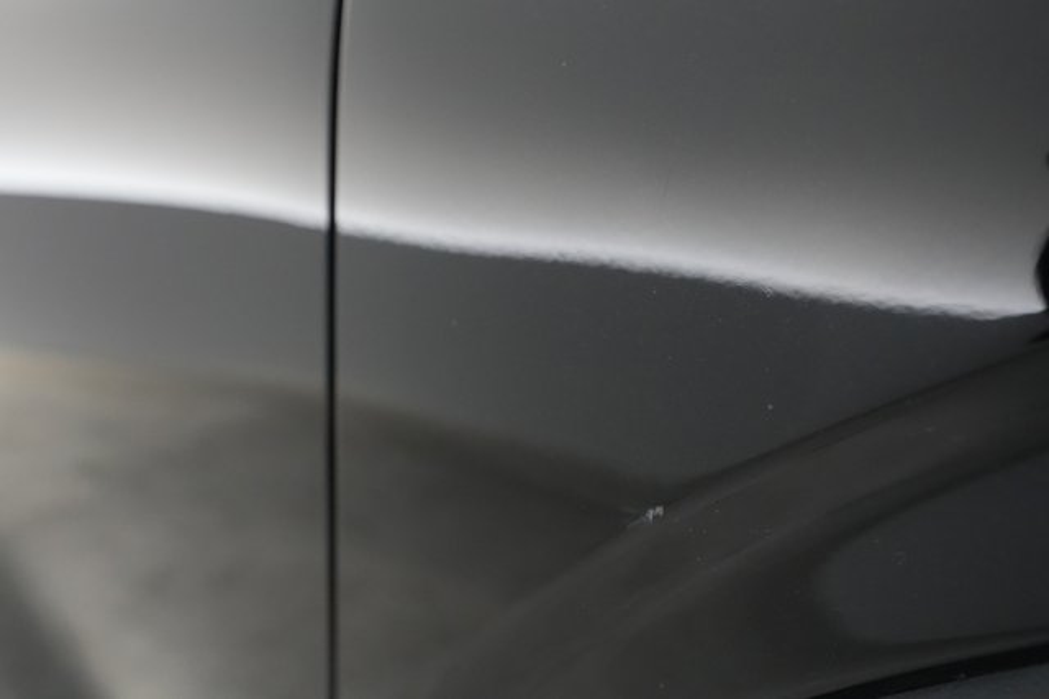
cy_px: 350
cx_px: 524
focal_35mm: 28
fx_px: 815
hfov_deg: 65.5
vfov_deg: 46.4
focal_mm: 28
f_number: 5.6
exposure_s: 1/100
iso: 8000
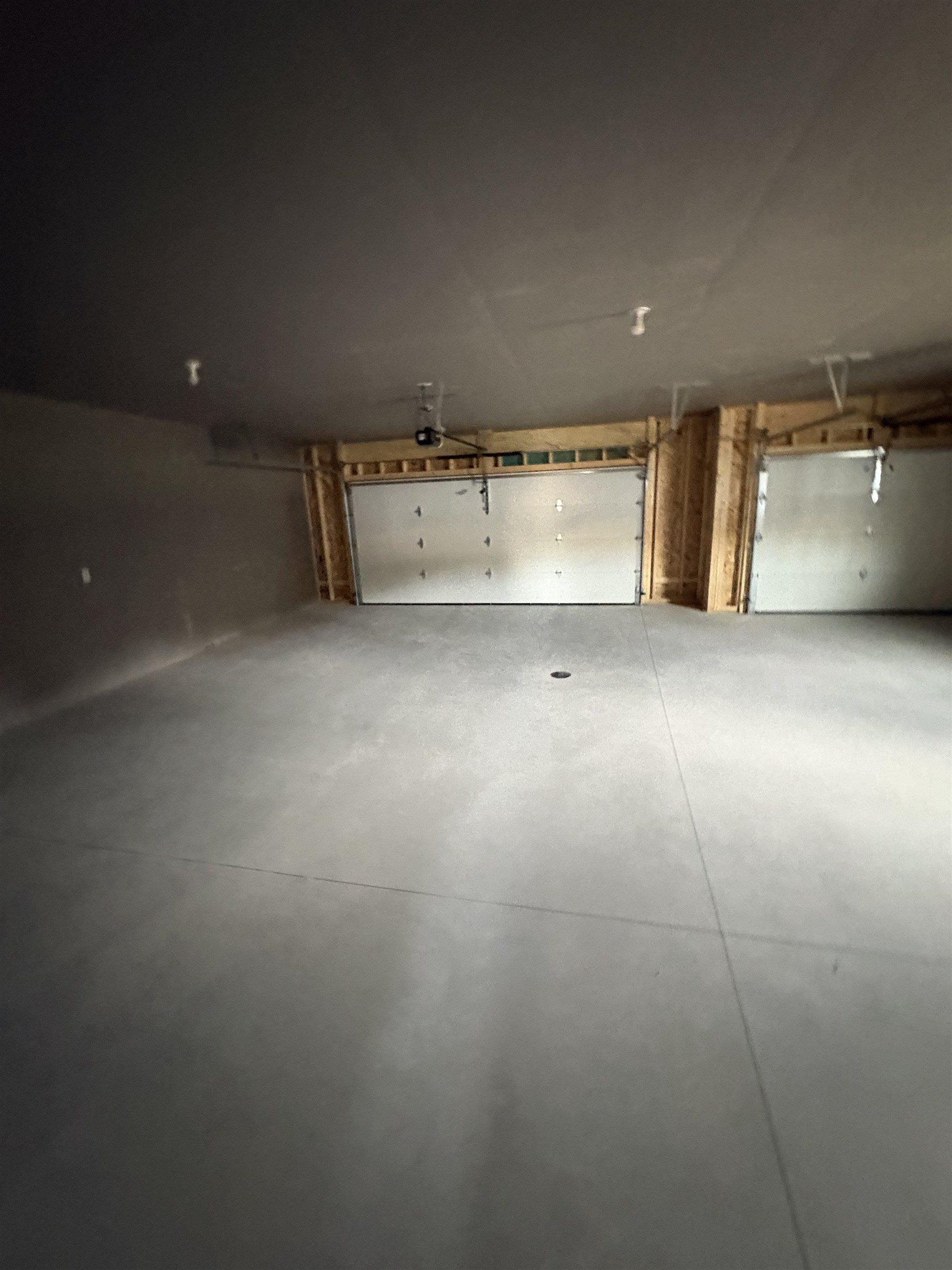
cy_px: 635
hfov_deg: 85.7
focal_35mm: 14
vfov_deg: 102.1
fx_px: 513
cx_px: 476
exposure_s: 1/42
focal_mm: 2.22
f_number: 2.2
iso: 1000
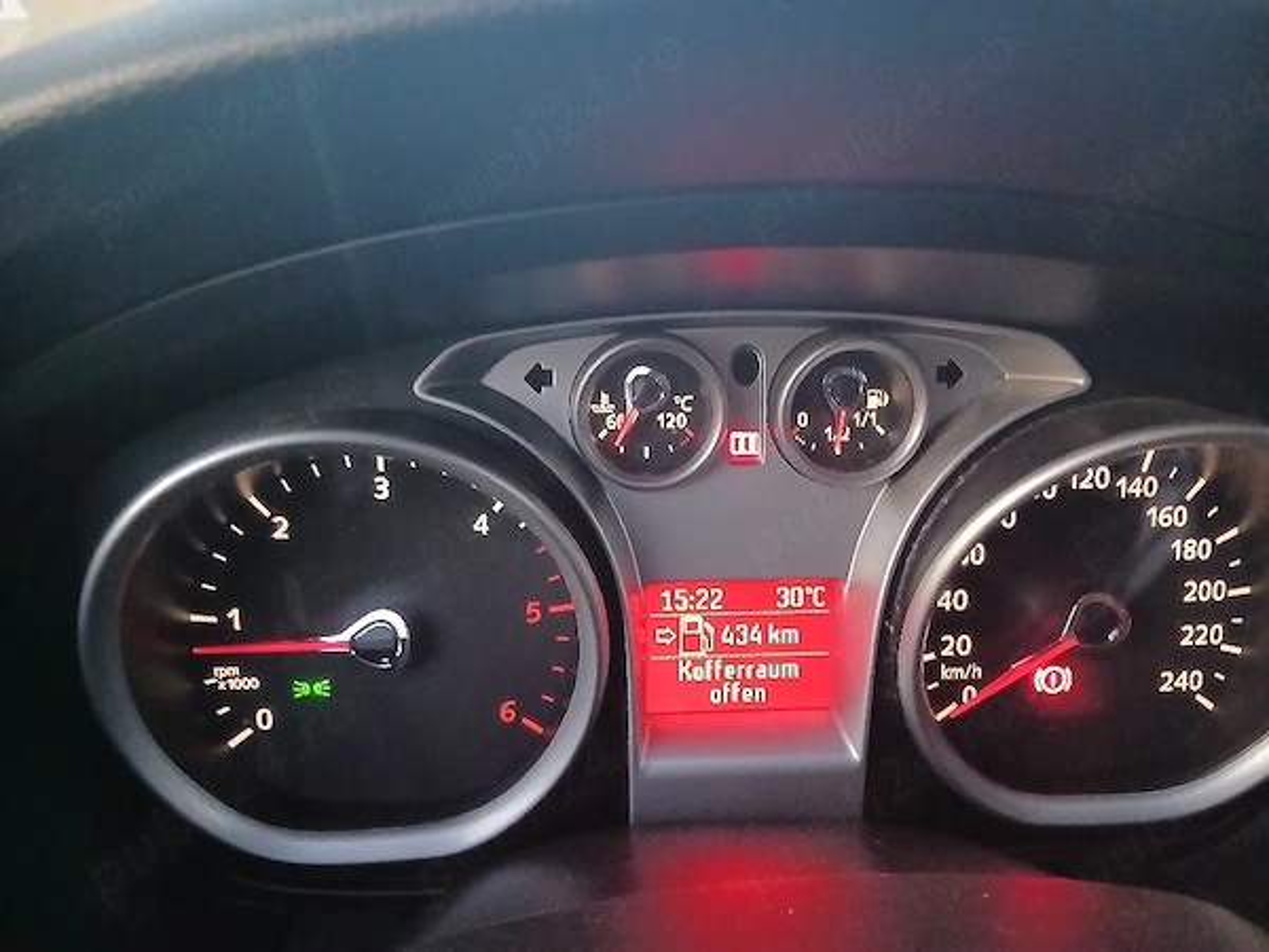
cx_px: 634
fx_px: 953
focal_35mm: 26
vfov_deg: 53.1
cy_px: 476
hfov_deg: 67.3
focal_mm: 3.98
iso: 2000
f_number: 1.8
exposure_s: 1/16.7
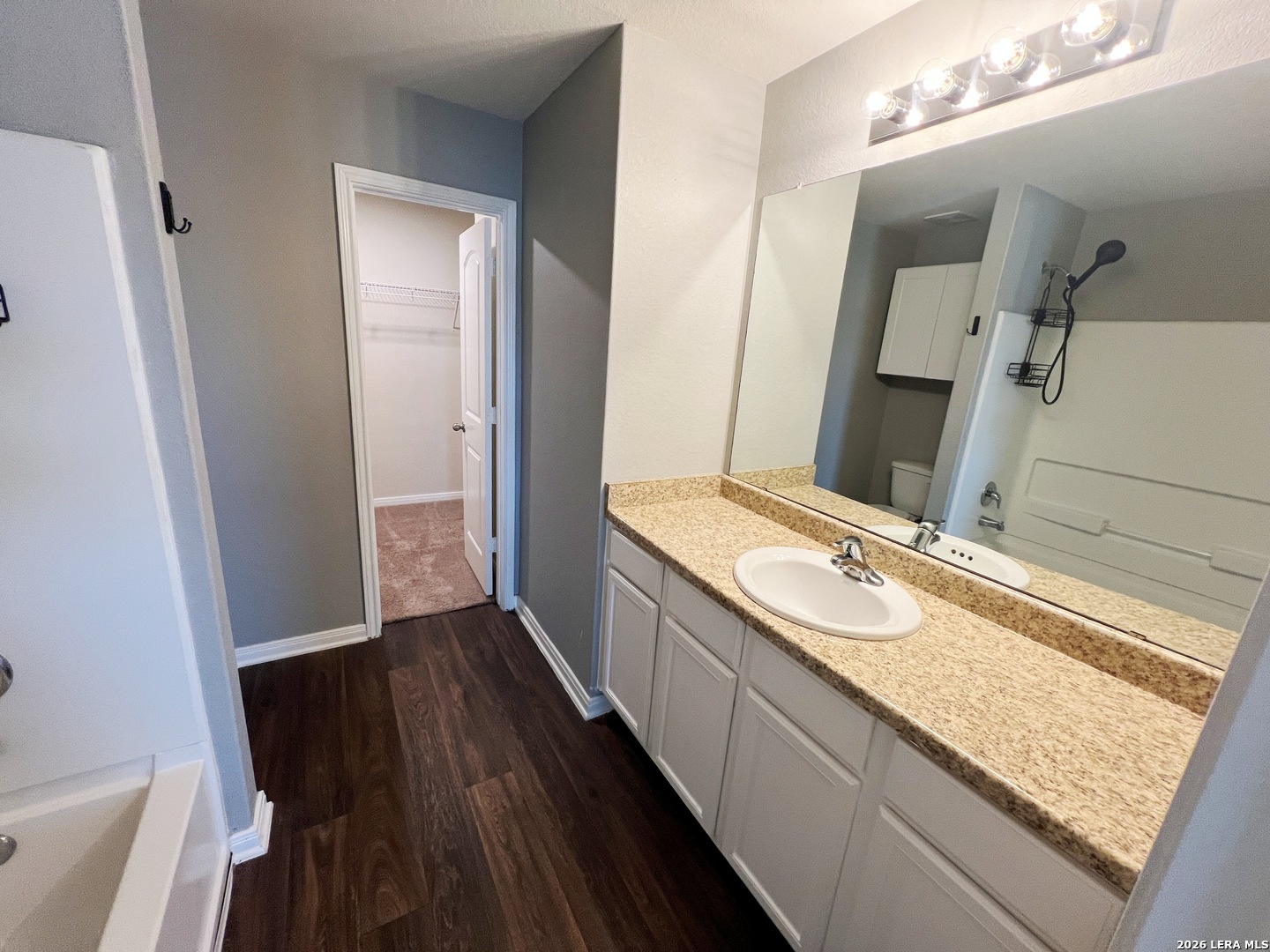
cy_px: 476
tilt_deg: -15.0
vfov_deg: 89.9
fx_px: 477
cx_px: 635
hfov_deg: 106.2
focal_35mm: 13
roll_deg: -4.5
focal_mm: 1.57
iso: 125
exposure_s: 1/60
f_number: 1.8
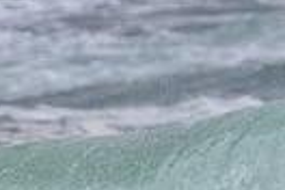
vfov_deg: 0.4
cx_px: 609
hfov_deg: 0.6
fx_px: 27928
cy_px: 306
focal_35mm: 3528
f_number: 11
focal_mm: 800
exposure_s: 1/2000
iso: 2200
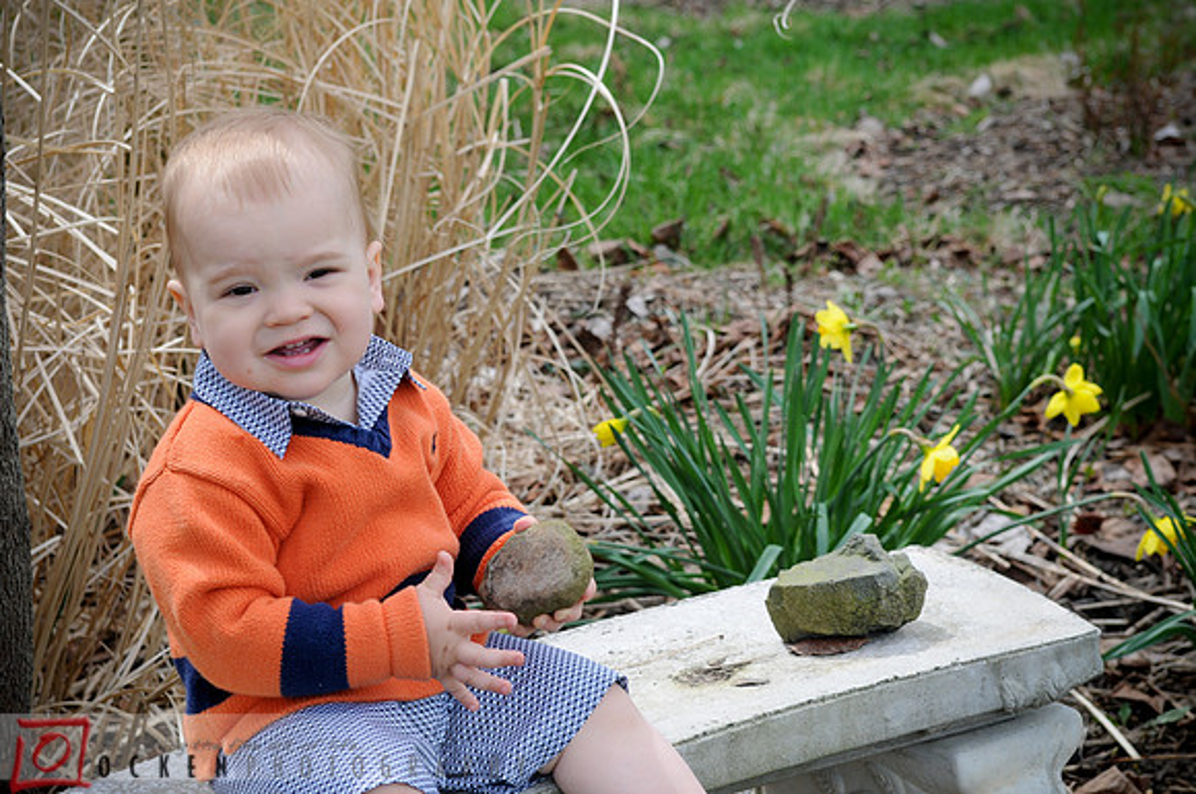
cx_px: 598
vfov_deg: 16.5
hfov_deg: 24.6
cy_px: 397
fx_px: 2737
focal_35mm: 82
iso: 200
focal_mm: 55
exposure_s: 1/250
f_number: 6.3
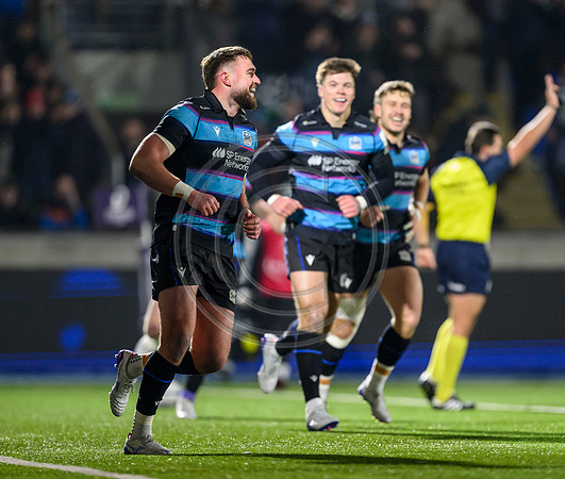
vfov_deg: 3.3
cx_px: 301
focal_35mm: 482
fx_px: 8242
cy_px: 239
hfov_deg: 3.9
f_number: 3.2
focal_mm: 400
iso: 5000
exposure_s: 1/640
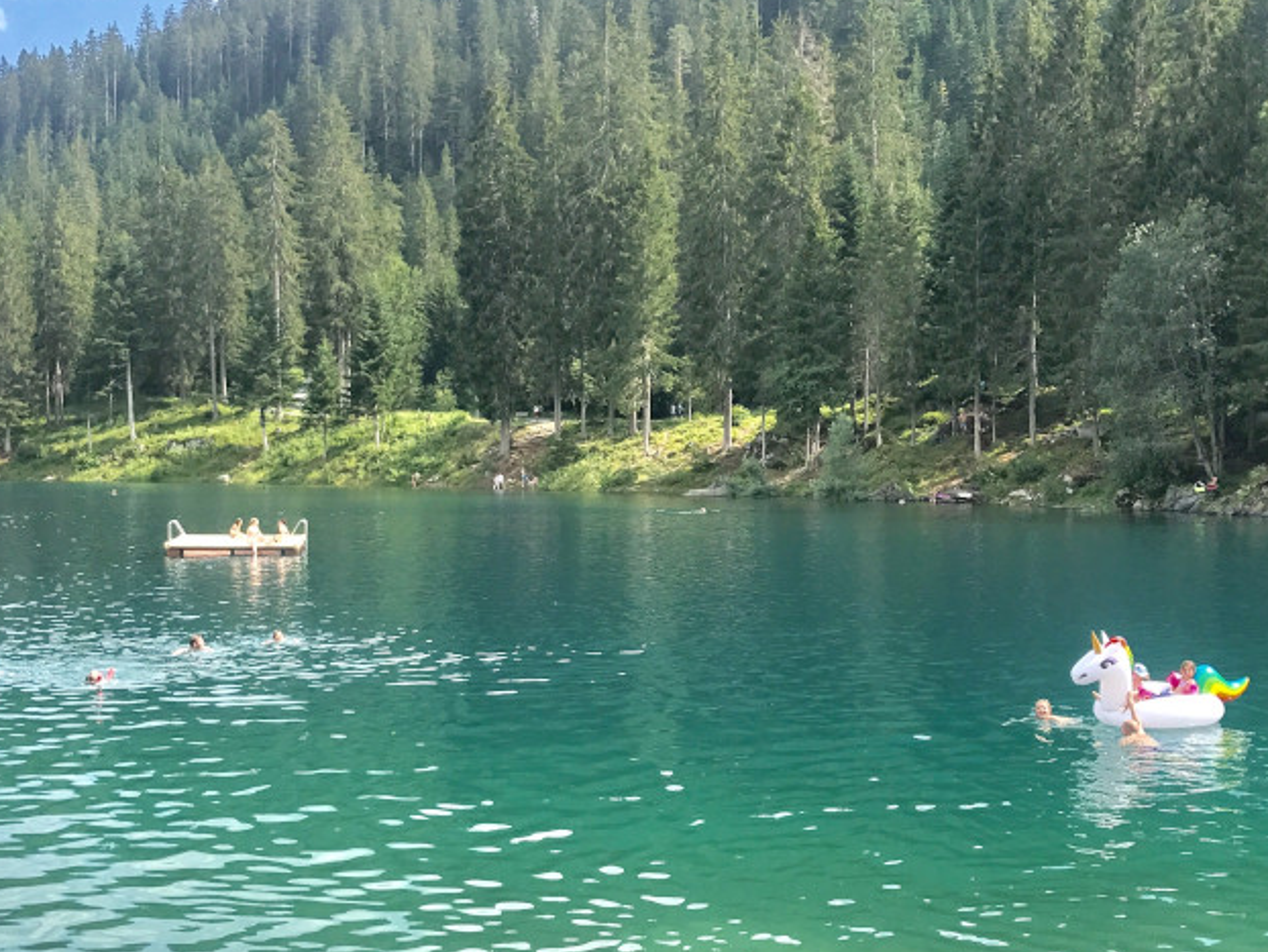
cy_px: 475
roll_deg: +0.3
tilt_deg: +0.2
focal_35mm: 48
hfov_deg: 39.6
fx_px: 1759
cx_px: 651
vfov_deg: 30.3
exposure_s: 1/977
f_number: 1.8
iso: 20
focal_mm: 3.99
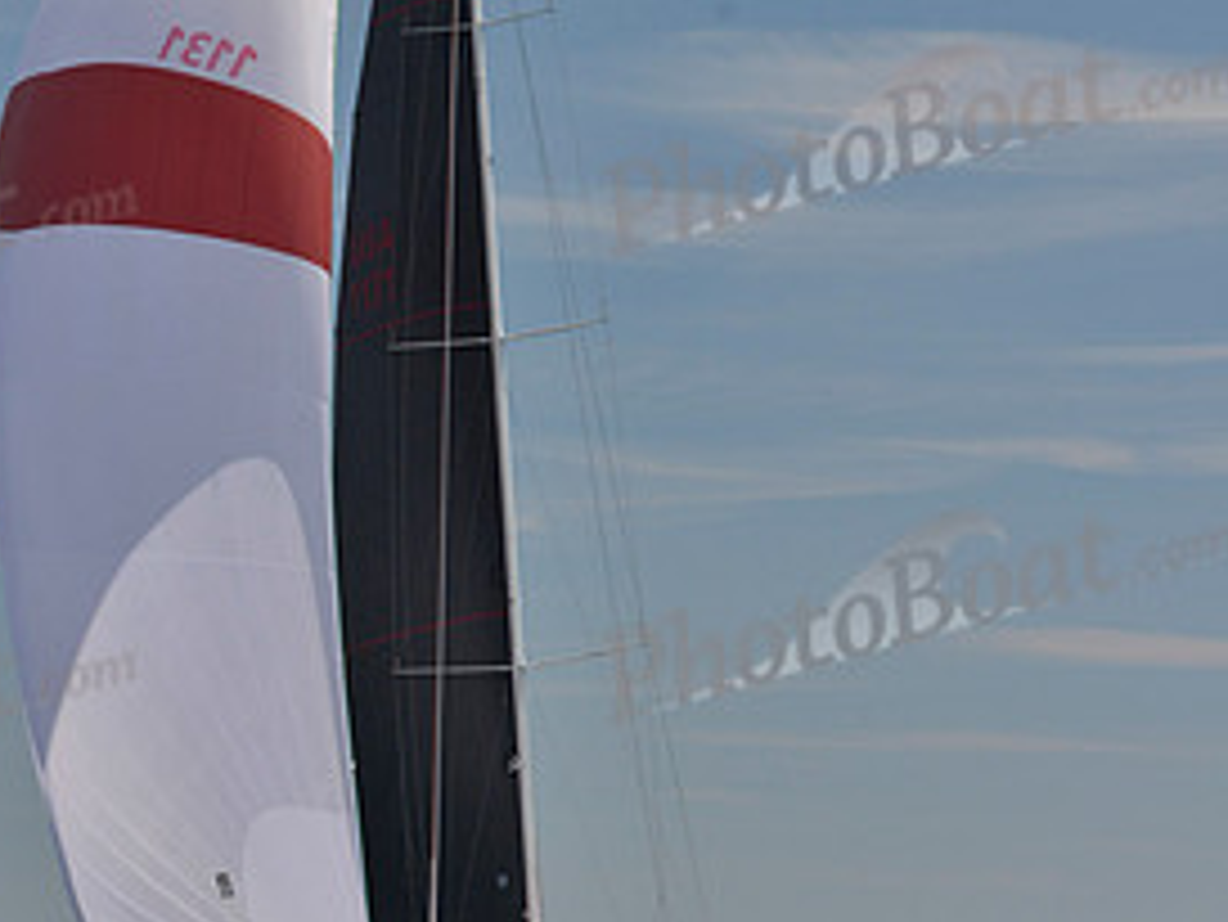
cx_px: 371
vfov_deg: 10.4
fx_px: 5075
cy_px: 436
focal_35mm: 143
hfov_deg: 13.8
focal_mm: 70
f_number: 9
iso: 400
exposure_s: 1/800
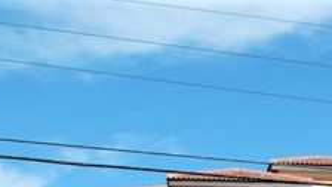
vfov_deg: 11.5
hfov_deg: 21.2
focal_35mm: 99
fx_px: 872
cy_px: 316
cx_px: 285
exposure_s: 1/250
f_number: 8
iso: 100
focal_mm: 22
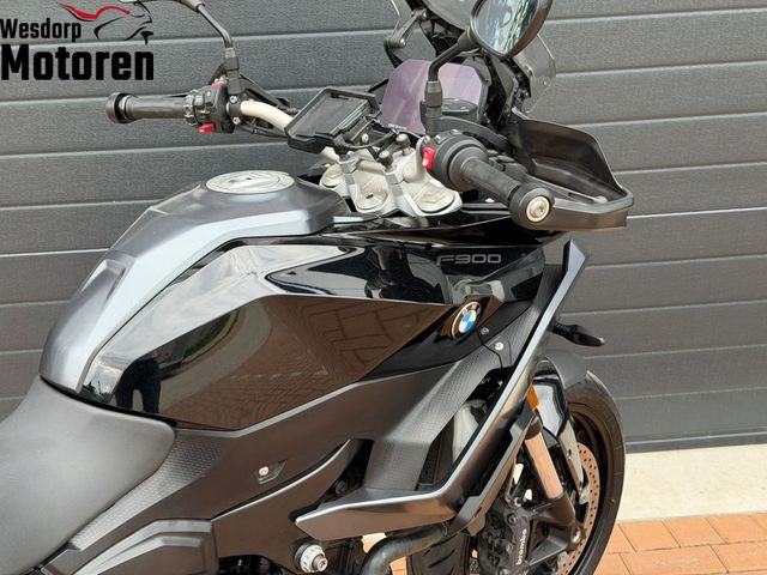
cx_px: 384
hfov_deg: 39.7
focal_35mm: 48
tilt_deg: -20.5
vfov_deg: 30.3
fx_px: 1064
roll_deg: +2.9
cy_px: 288
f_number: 1.78
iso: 100
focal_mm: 6.76
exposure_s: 1/455
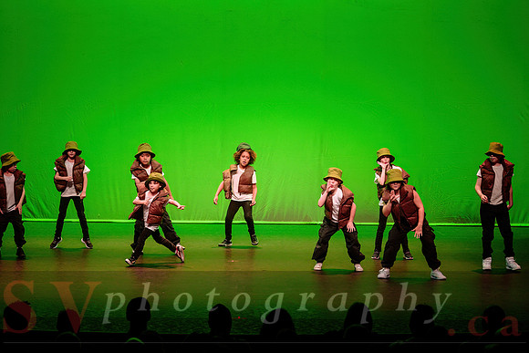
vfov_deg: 13.0
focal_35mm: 105
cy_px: 169
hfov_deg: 19.4
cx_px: 277
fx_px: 1549
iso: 1250
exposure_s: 1/400
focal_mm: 100
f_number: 2.8
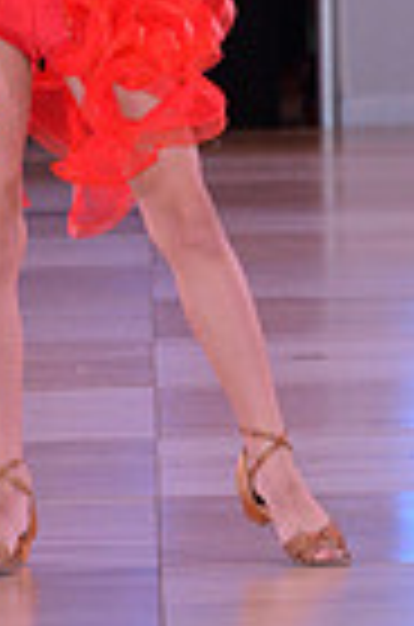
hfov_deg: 2.2
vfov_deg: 3.3
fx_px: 10852
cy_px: -252
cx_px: 475
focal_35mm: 626
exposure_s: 1/250
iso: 2000
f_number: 7.1
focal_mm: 150
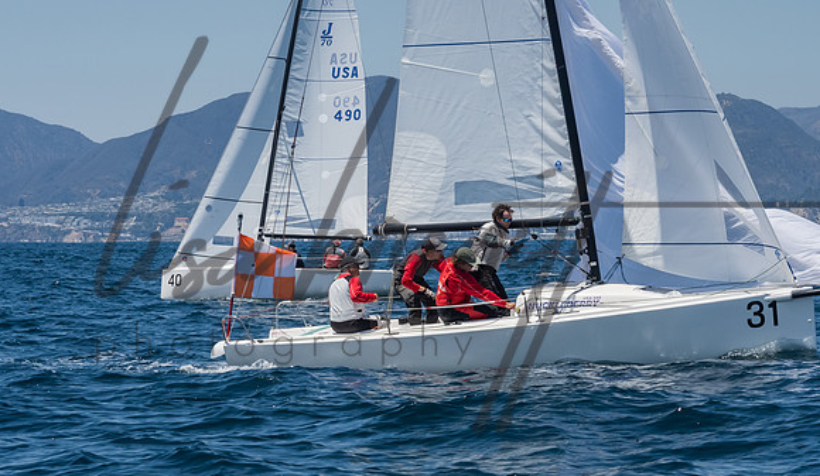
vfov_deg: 6.7
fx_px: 4091
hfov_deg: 11.4
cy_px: 297
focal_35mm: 187
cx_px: 374
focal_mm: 110
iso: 640
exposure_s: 1/1000
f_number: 14
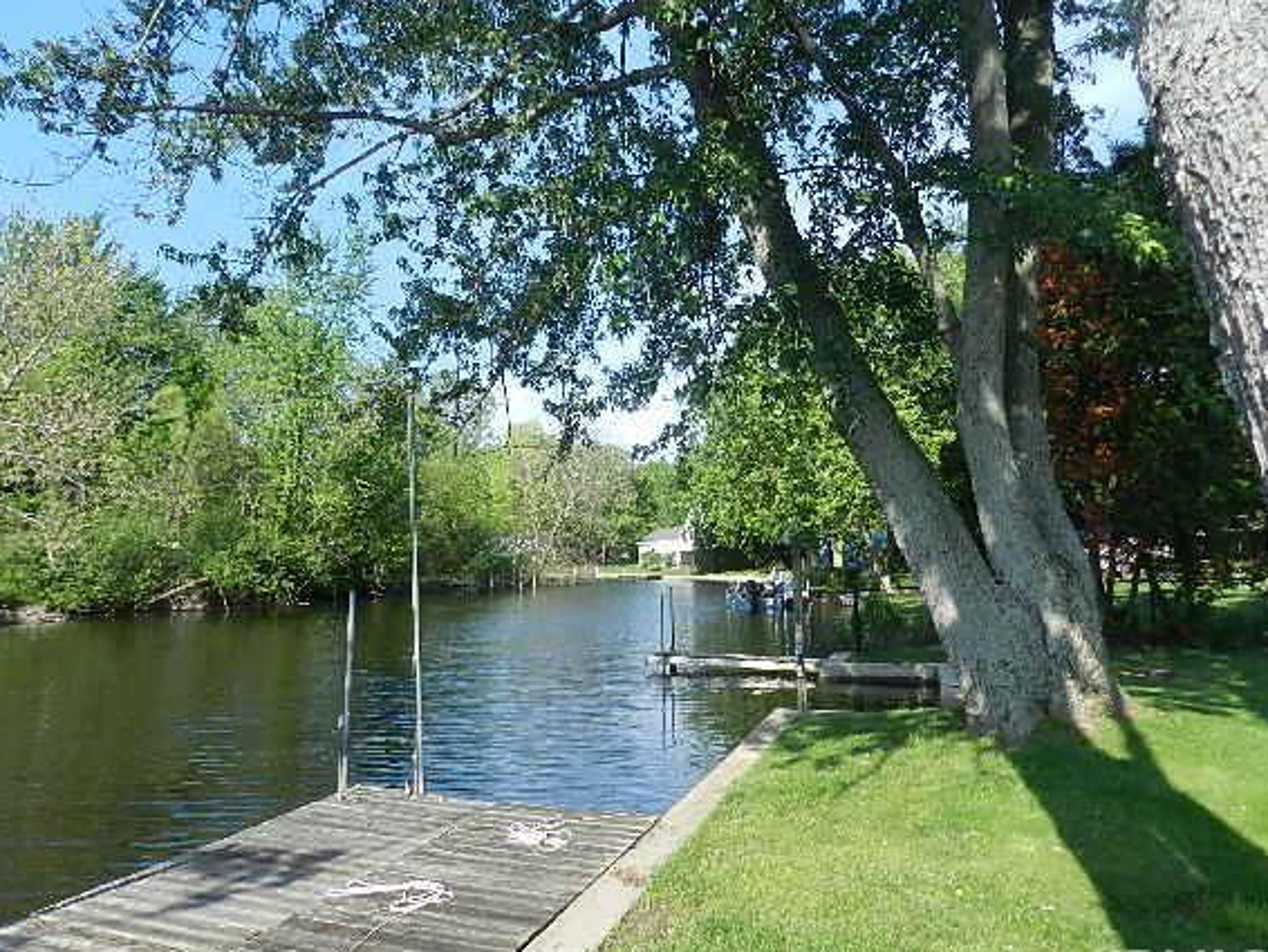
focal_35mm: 26
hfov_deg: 67.1
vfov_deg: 53.1
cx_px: 565
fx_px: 953
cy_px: 479
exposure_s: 1/800
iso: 160
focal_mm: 4
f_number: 3.4
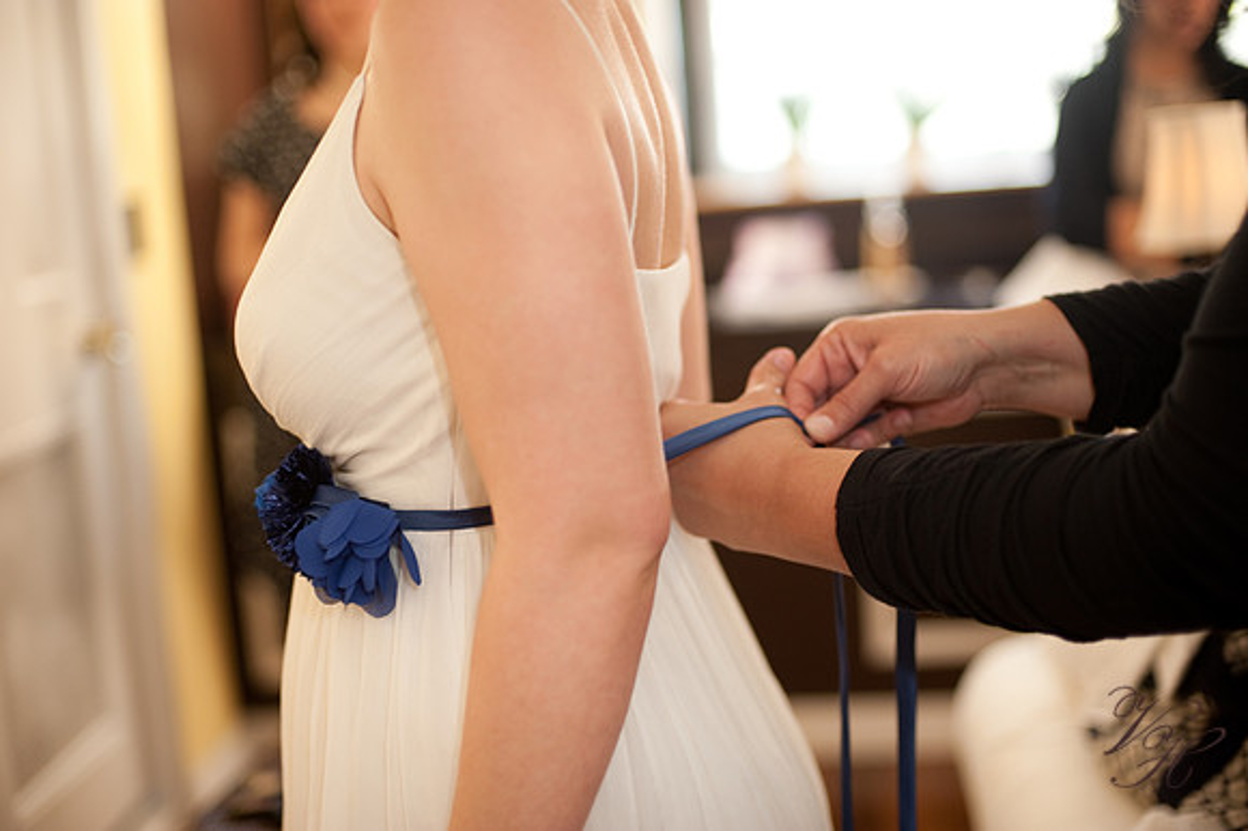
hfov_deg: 39.6
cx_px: 624
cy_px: 416
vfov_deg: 27.0
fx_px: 1732
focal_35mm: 50
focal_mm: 50
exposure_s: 1/100
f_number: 1.8
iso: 200
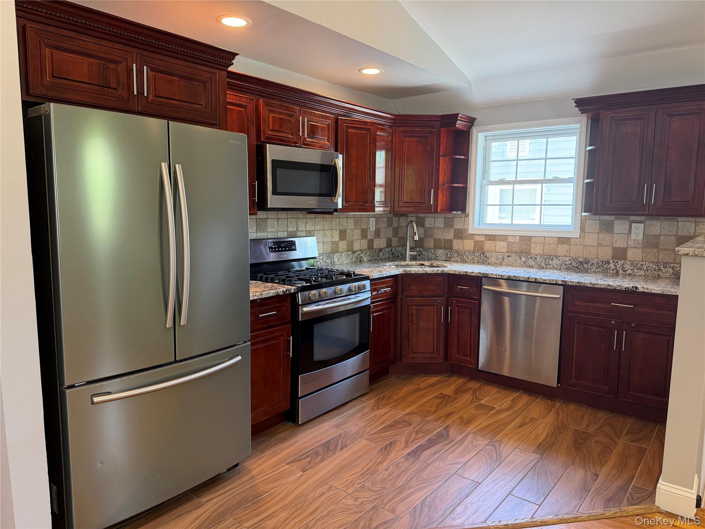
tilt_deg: -7.0
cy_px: 264
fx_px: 489
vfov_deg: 56.8
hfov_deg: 71.6
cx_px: 352
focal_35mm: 24
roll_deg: +0.2
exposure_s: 1/120
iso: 320
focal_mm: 6.76
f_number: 1.78
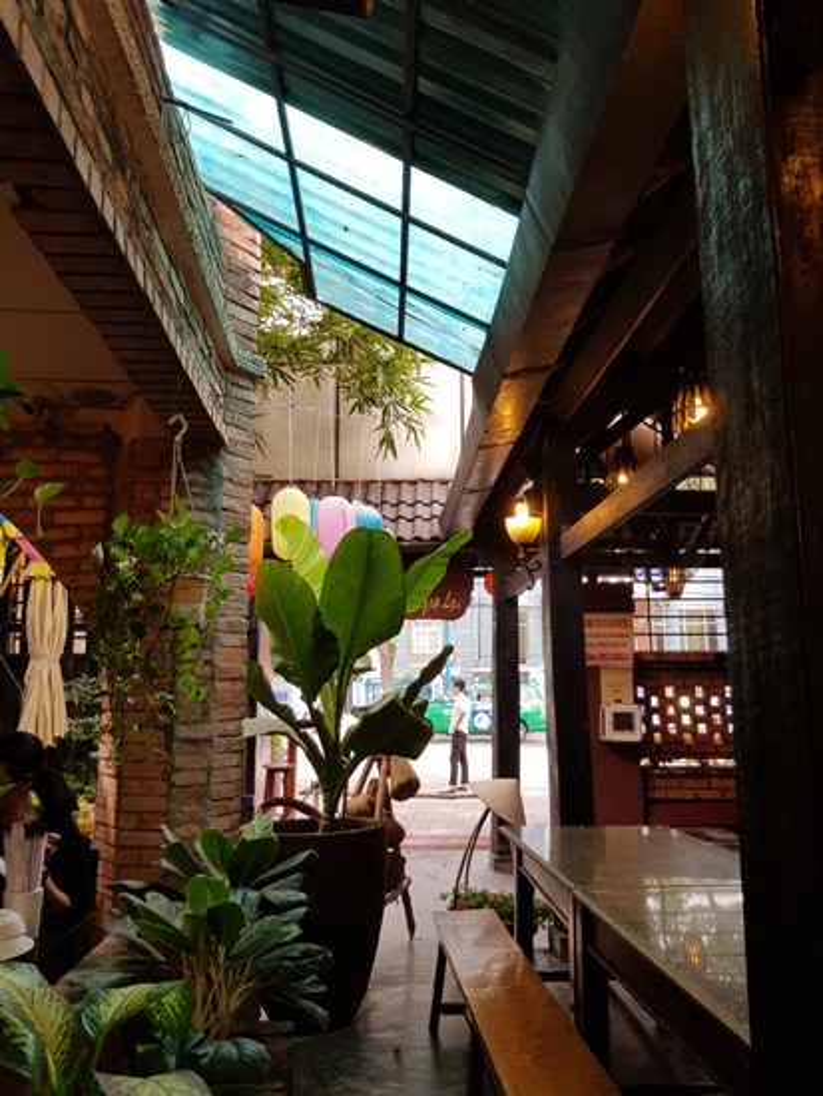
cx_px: 412
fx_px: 824
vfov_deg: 67.3
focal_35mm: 26
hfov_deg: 53.1
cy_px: 548
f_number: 1.7
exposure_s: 1/162
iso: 40
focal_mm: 4.2
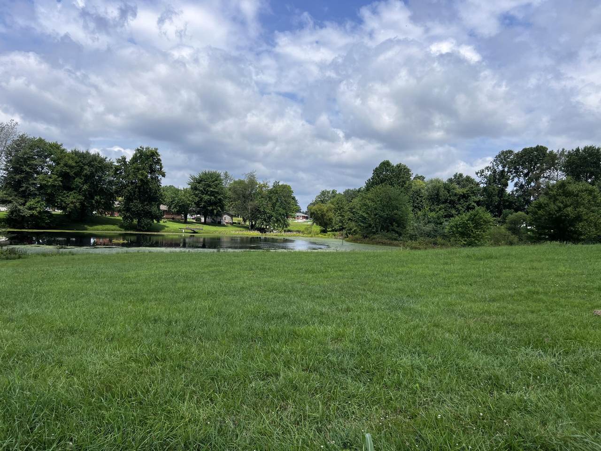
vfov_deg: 53.1
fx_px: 451
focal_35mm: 26
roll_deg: -2.5
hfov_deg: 67.3
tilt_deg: -2.1
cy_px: 226
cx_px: 300
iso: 50
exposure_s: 1/5319
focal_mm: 5.7
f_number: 1.5
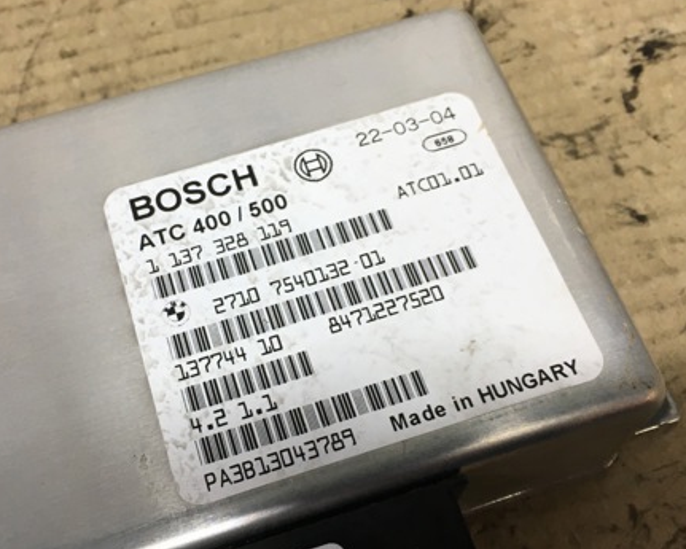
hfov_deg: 43.7
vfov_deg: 35.7
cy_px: 300
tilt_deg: -60.9
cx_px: 291
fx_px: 853
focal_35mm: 42
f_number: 2.2
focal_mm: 4.15
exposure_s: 1/33
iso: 32
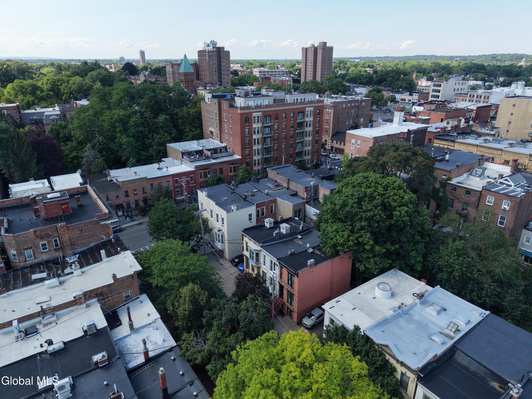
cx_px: 266
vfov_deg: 56.8
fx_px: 369
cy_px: 200
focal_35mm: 24
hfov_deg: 71.6
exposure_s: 1/1000
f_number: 1.8
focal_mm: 8.67
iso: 100
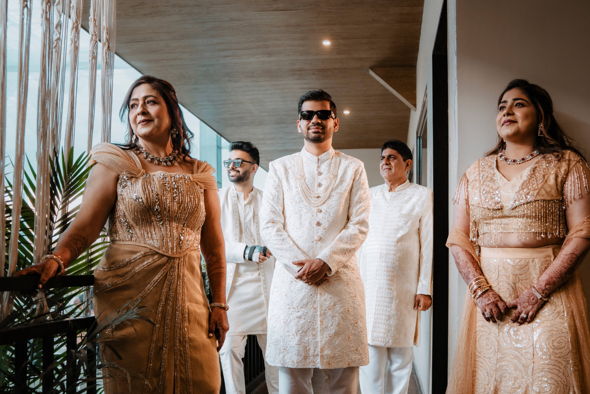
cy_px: 197
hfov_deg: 54.4
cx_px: 295
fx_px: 574
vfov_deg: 37.9
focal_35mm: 35
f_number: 4.5
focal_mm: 35
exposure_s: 1/320
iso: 1600
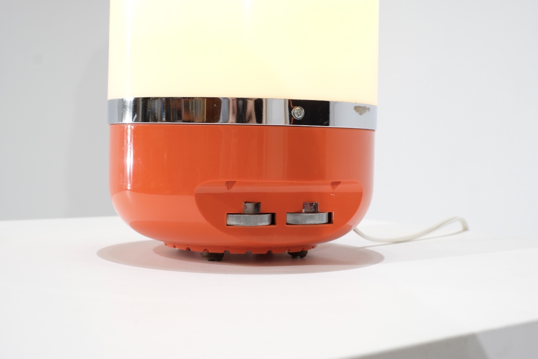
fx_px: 792
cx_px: 269
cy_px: 180
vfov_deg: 25.5
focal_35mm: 53
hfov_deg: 37.5
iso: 800
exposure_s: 1/27
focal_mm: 35
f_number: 8
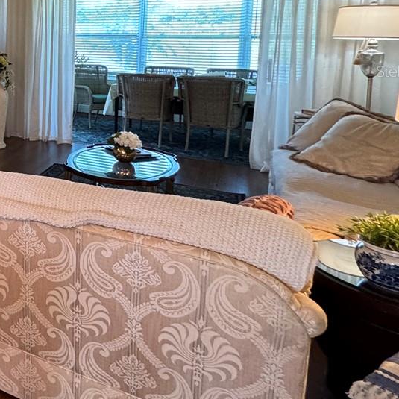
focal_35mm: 37
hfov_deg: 31.4
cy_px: 71
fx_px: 483
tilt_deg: -5.1
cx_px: -150
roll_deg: +0.3
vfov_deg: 42.6
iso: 250
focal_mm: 2.22
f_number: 2.2
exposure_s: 1/60
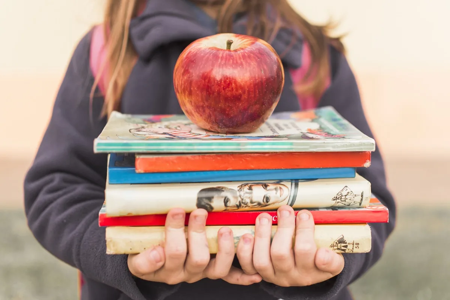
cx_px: 225
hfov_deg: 37.9
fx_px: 656
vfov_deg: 25.8
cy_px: 150
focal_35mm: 52
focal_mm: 35
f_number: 1.8
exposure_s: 1/2500
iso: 500
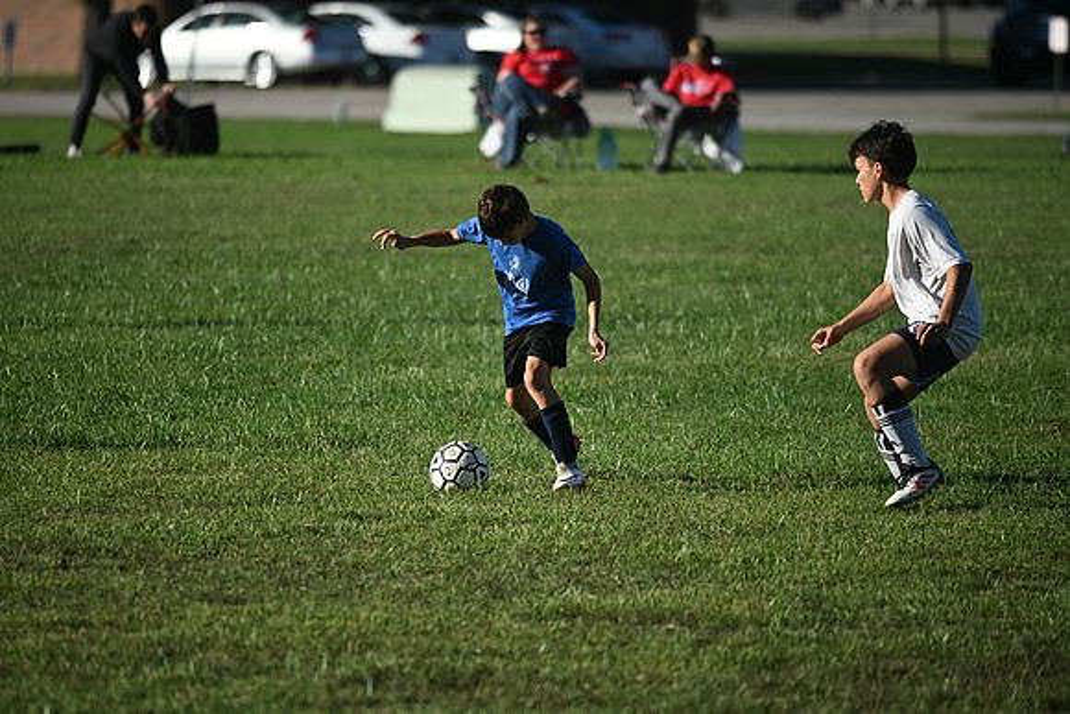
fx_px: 8918
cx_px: 535
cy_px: 357
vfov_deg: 4.6
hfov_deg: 6.9
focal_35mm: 300
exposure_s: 1/3200
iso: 320
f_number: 4
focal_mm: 300
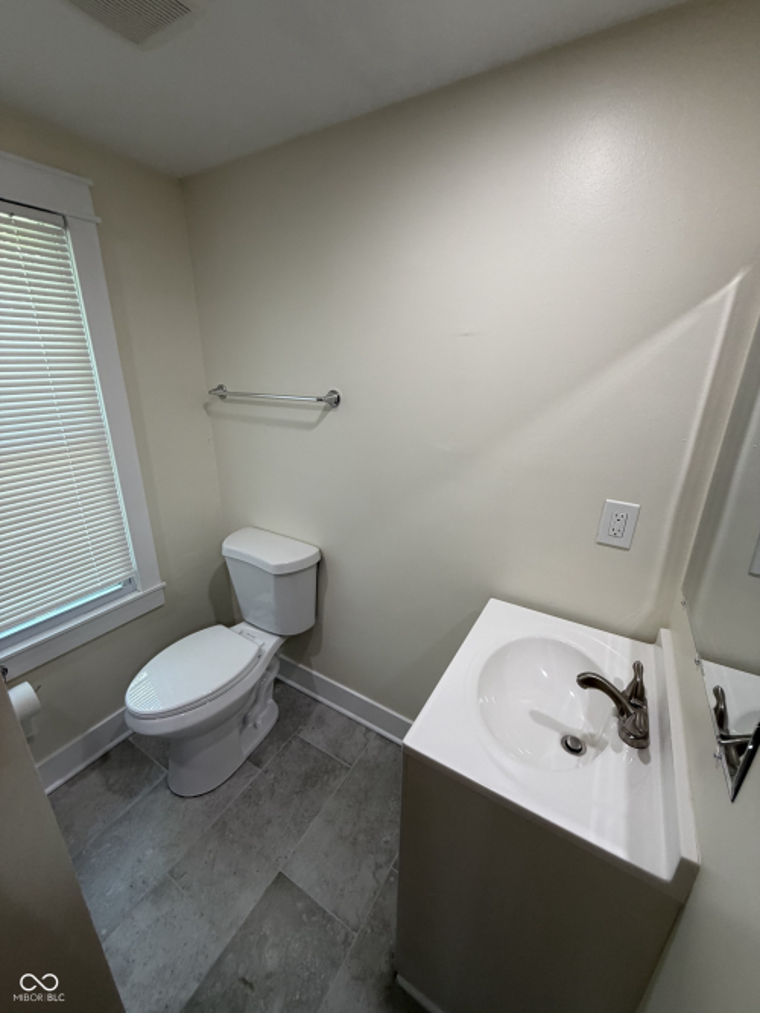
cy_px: 506
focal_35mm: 14
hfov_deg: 85.7
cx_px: 380
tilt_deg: -17.1
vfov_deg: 102.1
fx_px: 410
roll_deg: -0.9
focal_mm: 2.22
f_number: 2.2
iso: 160
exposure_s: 1/120
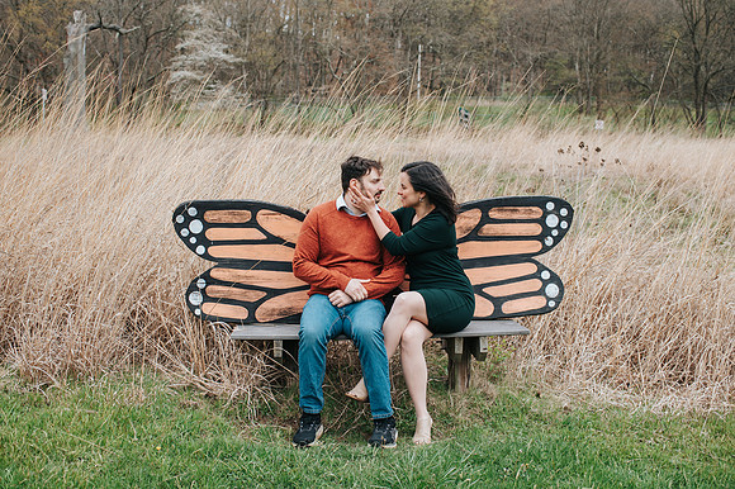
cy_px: 245
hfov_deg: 49.3
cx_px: 362
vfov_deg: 33.9
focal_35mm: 39
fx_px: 802
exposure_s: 1/320
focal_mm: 35
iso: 100
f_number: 3.2
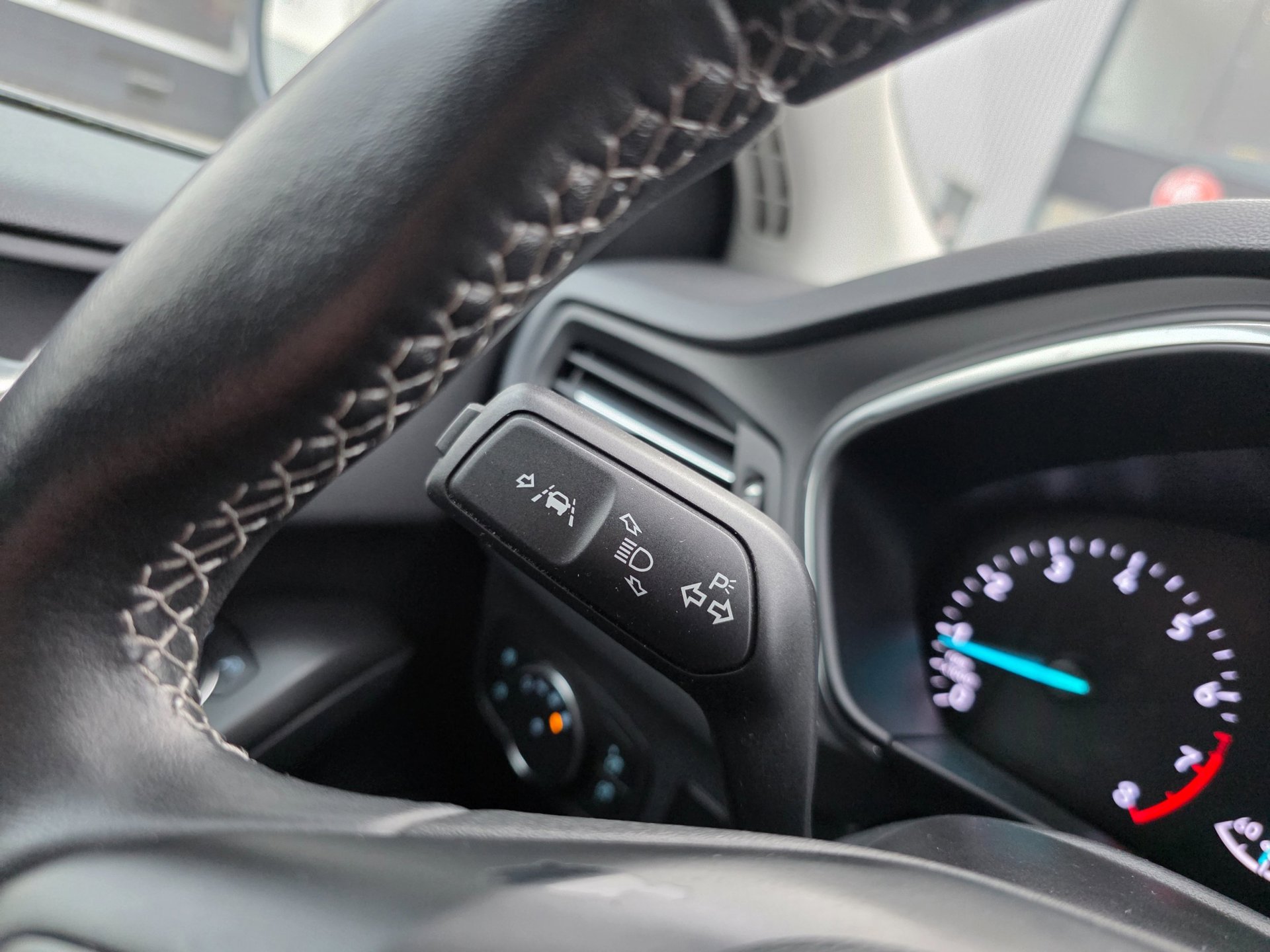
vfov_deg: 58.9
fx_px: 844
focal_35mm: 23
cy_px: 476
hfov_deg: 73.9
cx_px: 635
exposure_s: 1/120
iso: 500
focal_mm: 6.3
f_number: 1.7
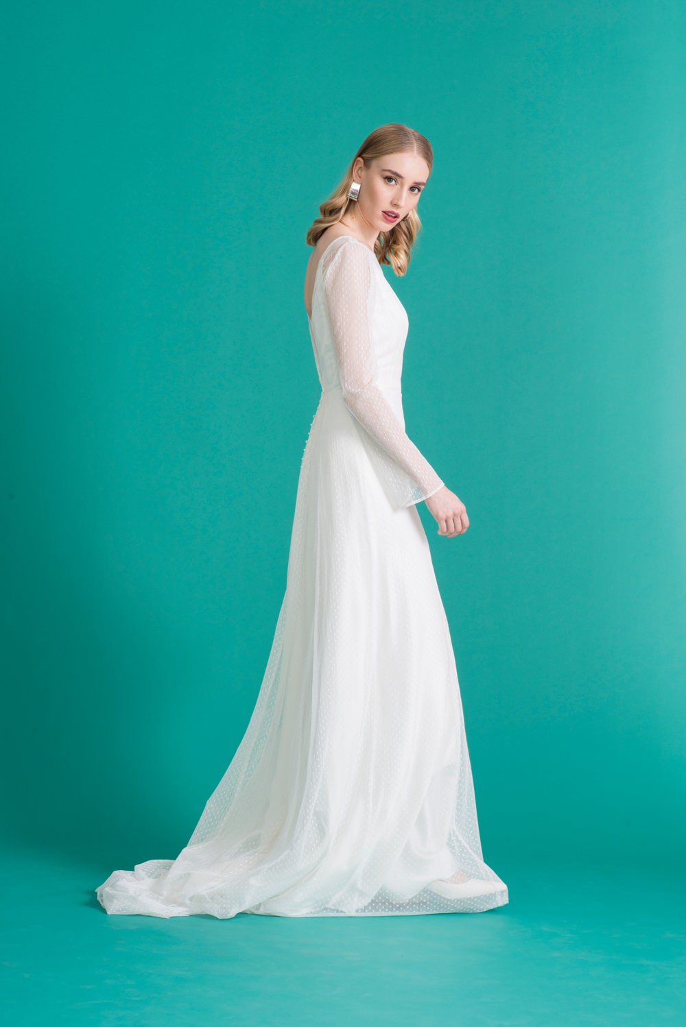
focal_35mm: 85
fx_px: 2427
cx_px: 343
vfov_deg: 23.9
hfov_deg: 16.1
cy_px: 514
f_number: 11
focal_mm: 85
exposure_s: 1/125
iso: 100
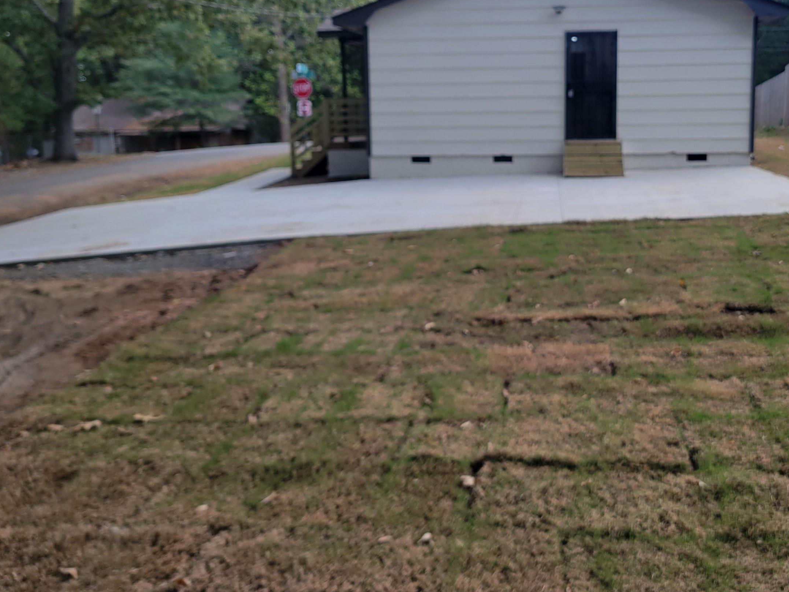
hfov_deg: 49.6
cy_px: 200
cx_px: 495
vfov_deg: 38.3
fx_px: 843
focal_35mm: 37
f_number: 1.8
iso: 40
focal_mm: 5.4
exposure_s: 1/591
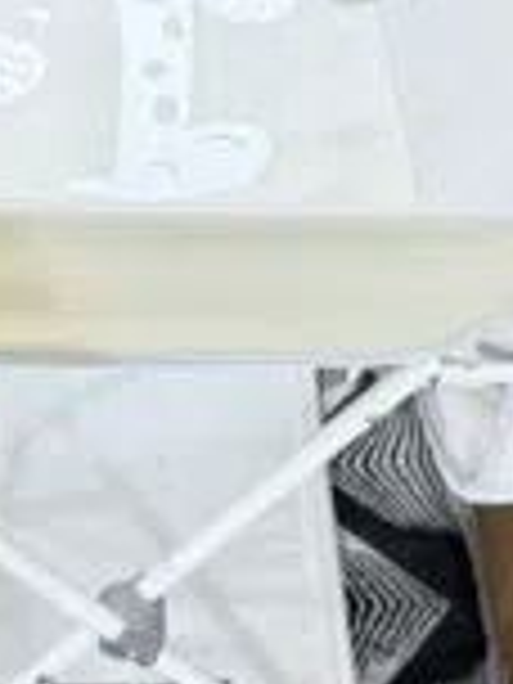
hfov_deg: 23.2
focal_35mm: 63
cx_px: 184
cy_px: 238
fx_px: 1245
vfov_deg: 30.5
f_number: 1.78
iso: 640
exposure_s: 1/33
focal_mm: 6.76
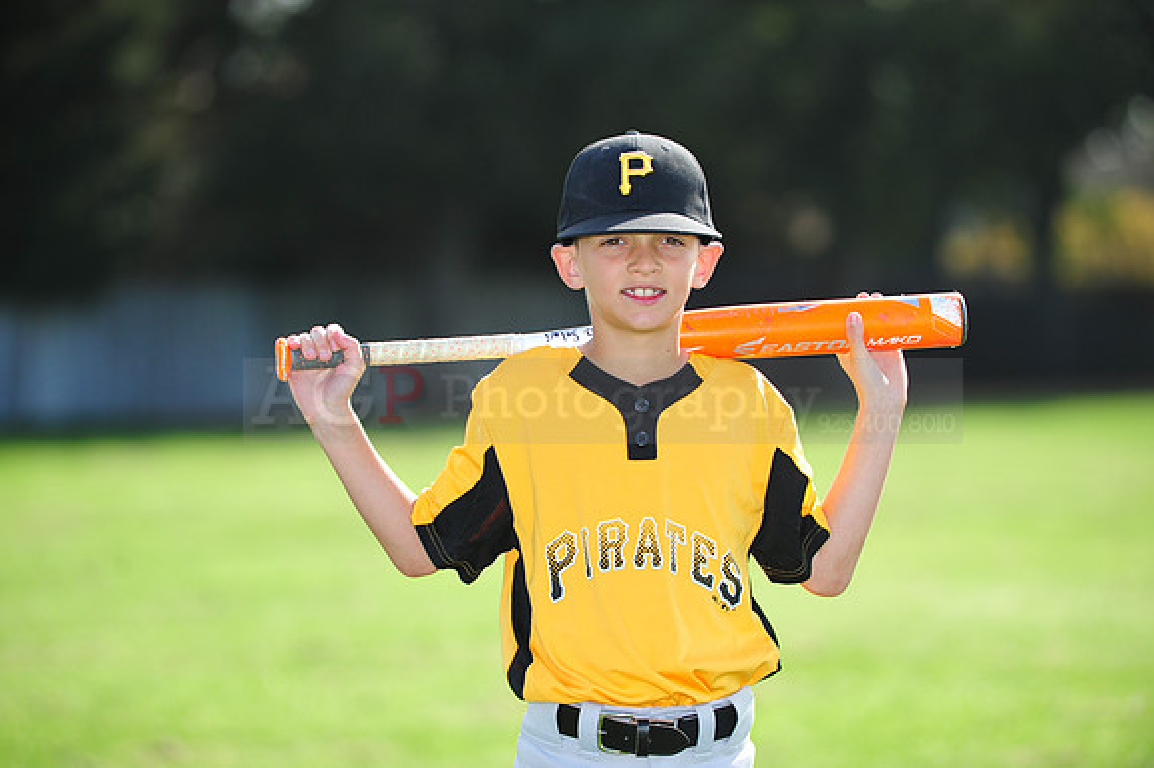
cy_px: 384
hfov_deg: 11.1
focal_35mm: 185
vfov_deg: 7.4
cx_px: 577
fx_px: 5927
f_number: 4.5
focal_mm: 185
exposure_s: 1/1250
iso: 400
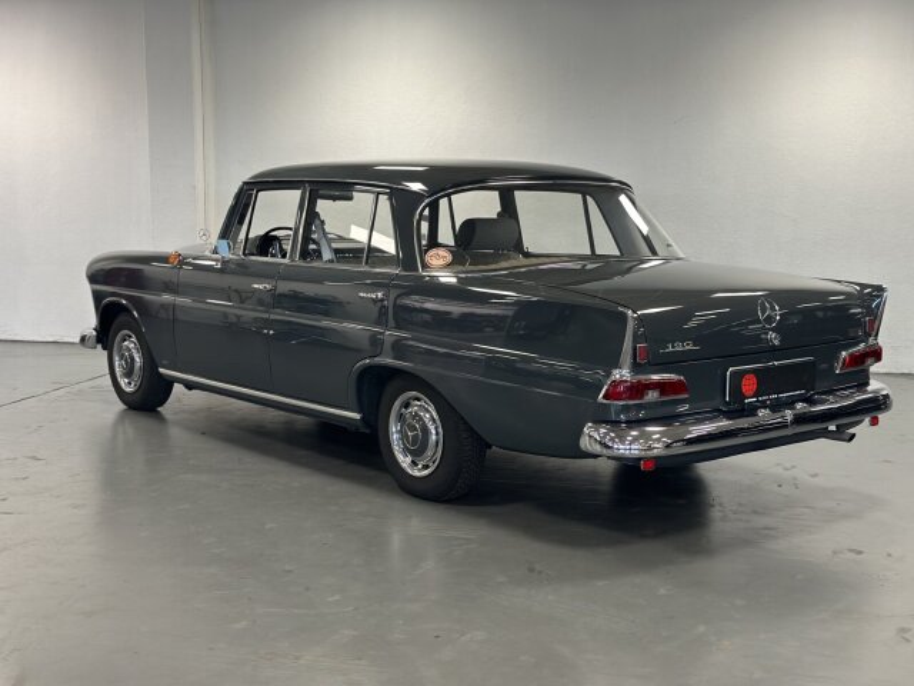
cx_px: 457
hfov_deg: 39.7
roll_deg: -0.8
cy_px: 343
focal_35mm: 48
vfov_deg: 30.3
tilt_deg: -7.7
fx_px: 1267
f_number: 1.78
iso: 160
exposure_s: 1/60
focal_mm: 6.86
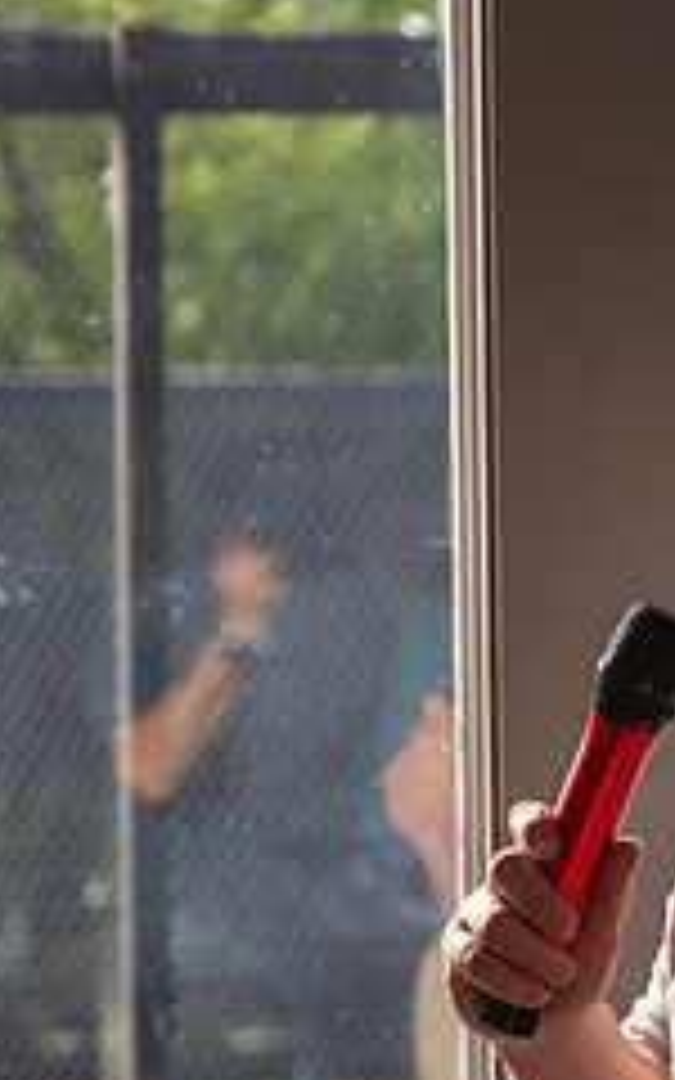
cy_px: 504
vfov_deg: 12.2
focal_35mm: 172
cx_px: 1130
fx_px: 5063
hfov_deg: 7.4
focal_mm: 70
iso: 640
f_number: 4
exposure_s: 1/1250
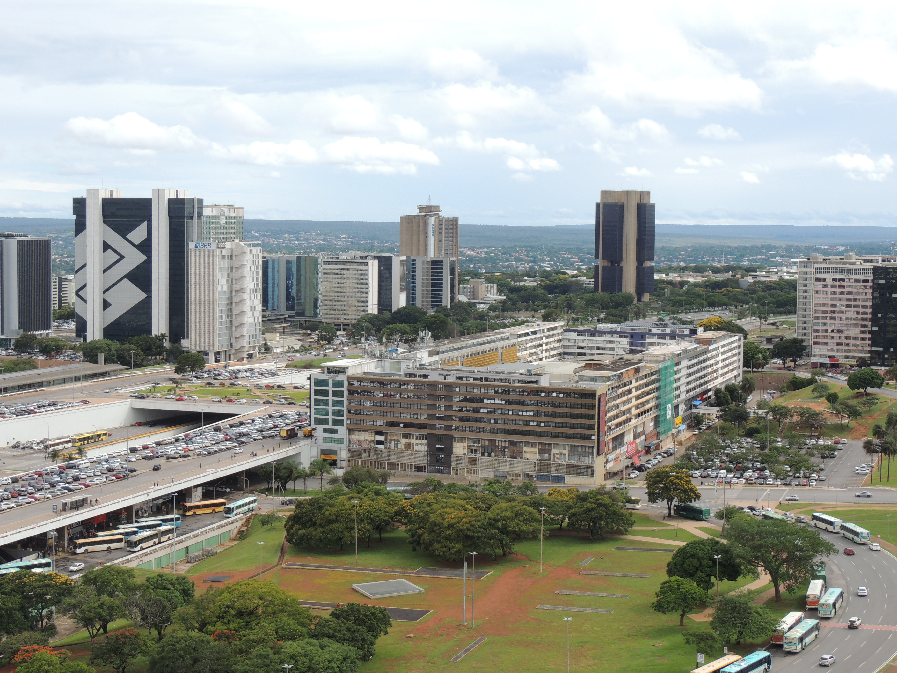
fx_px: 1425
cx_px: 448
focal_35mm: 55
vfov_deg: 26.6
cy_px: 336
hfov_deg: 34.9
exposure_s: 1/400
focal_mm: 9.8
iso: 100
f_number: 5.2
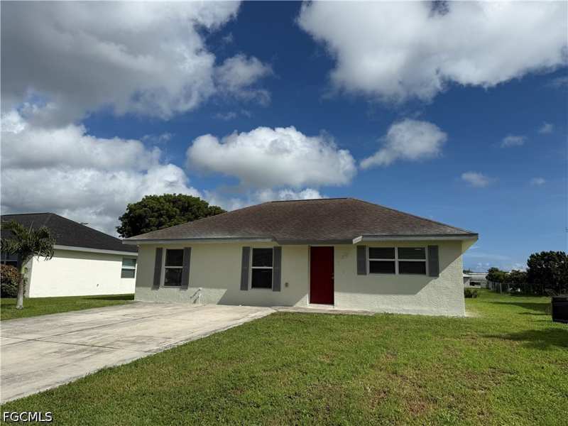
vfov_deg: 56.8
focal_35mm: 24
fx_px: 394
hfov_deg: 71.6
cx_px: 284
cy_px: 213
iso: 80
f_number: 1.78
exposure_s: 1/10309
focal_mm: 6.76
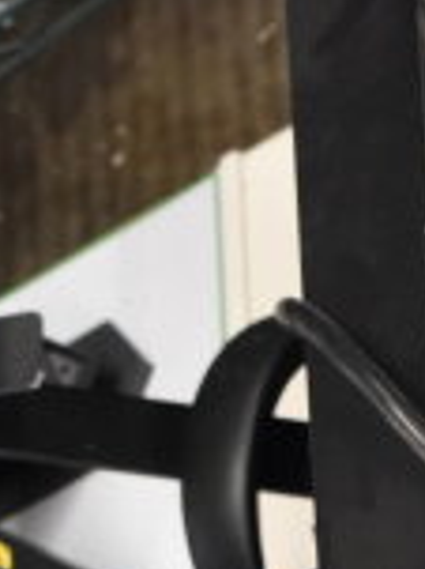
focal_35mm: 236
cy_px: 1053
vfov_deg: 8.1
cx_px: 741
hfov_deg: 6.2
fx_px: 3867
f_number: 4
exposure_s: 1/40
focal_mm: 27
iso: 2000
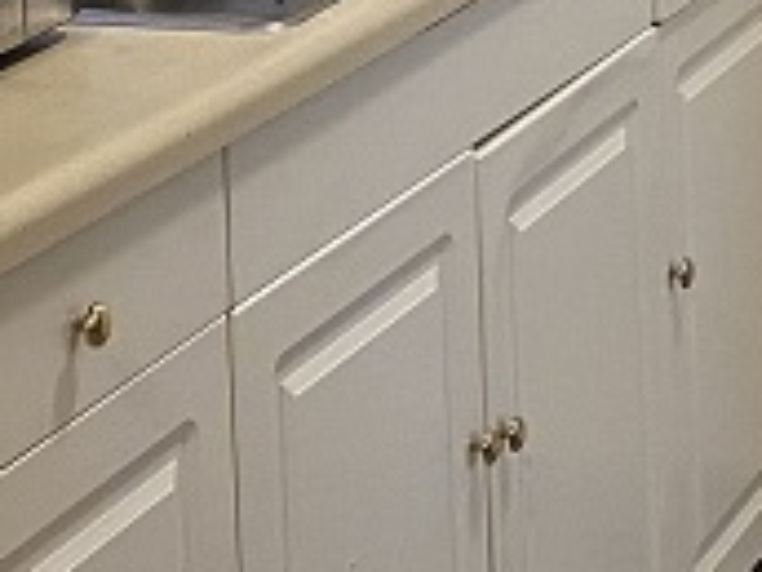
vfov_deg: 9.4
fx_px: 3324
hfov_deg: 13.1
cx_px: 505
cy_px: -390
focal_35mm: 151
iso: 125
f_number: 1.8
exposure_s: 1/60
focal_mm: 4.25
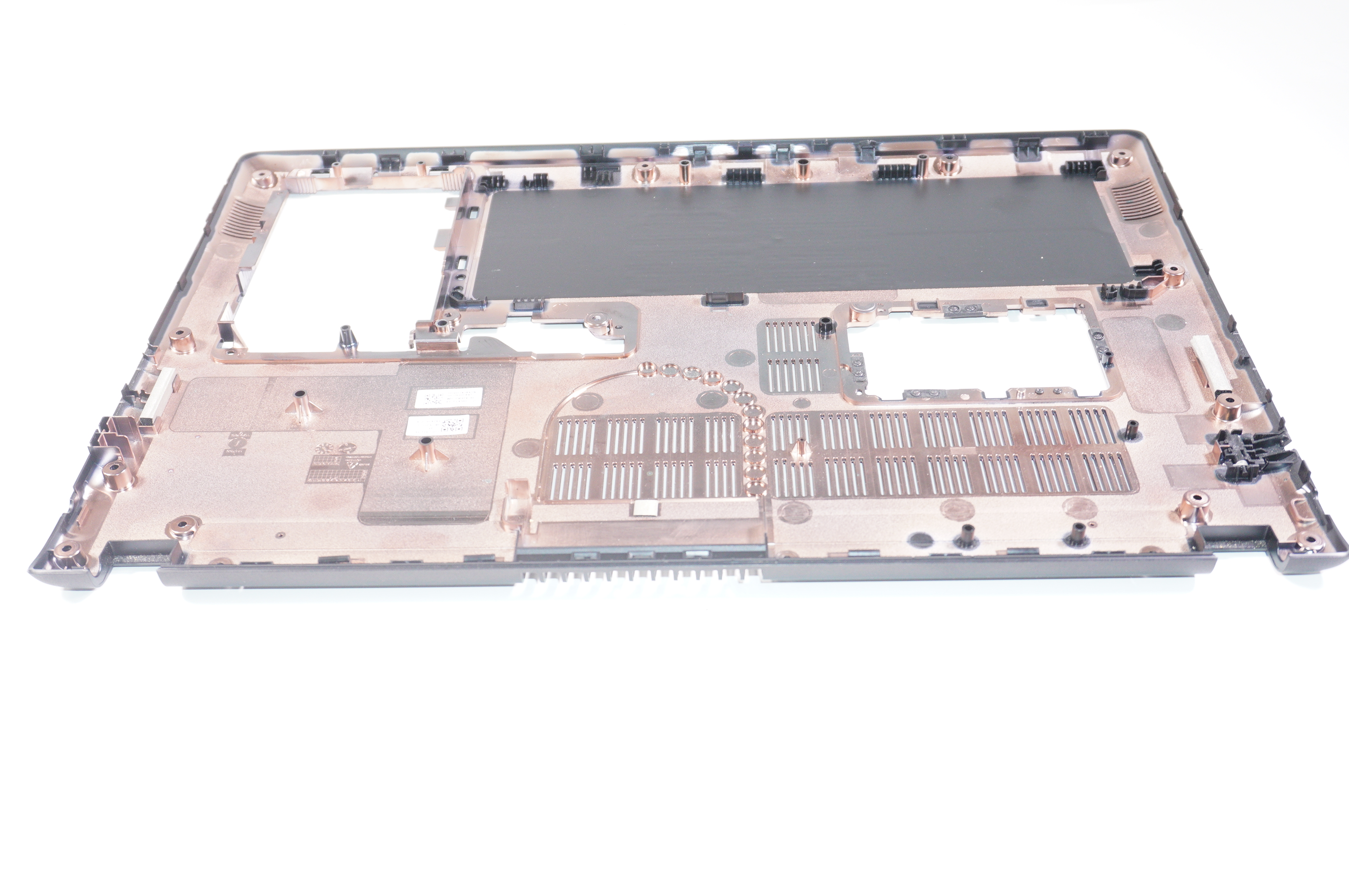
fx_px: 1442
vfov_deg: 34.5
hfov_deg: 50.1
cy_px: 459
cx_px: 684
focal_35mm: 39
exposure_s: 1/80
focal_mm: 25
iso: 640
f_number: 5.6
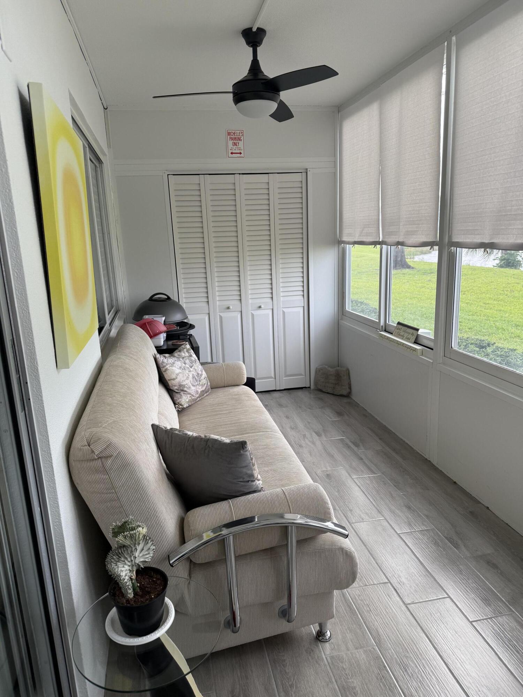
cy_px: 348
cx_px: 262
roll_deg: +1.1
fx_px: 483
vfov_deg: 71.6
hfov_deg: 56.8
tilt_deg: -12.6
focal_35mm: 24
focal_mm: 6.76
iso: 100
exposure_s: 1/344
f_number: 1.78
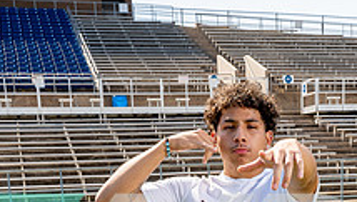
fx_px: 730
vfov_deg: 14.0
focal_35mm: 77
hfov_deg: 27.3
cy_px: 364
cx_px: 234
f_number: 11
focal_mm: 35
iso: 320
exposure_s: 1/250
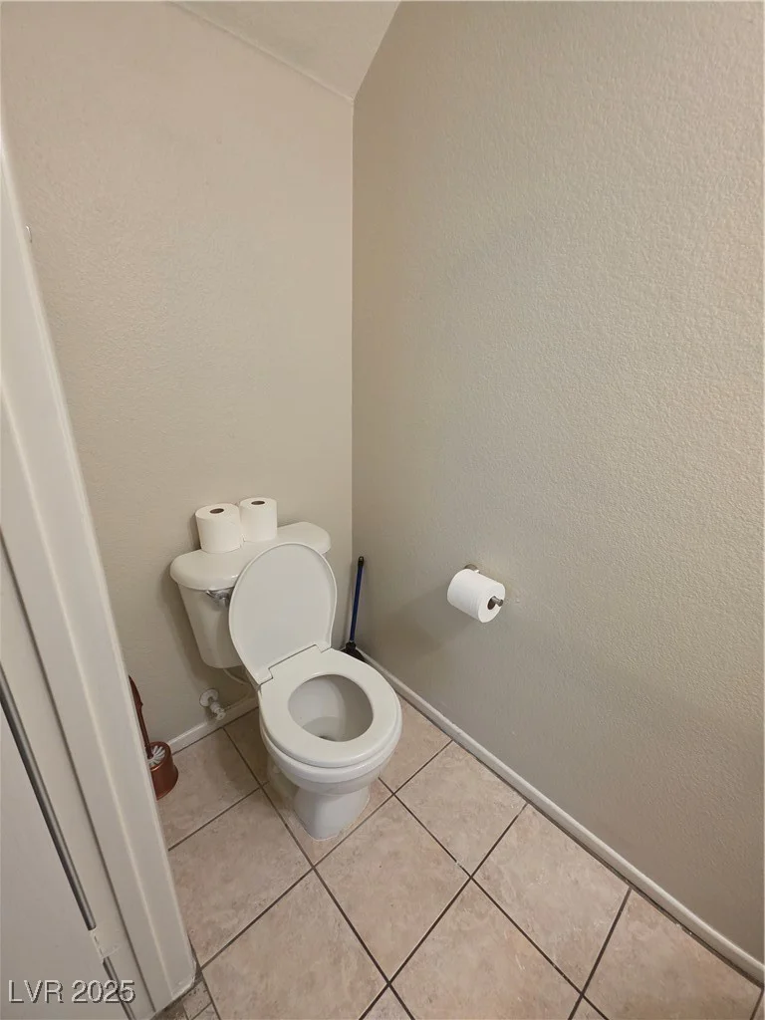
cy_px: 510
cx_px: 382
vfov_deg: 106.2
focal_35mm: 13
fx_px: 383
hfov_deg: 89.9
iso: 500
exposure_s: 1/60
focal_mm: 2.2
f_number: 1.9
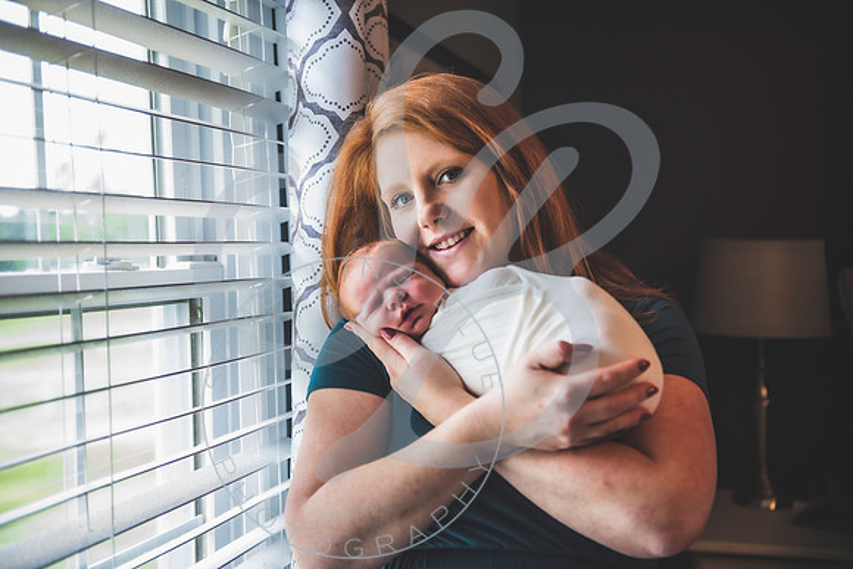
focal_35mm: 48
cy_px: 284
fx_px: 1138
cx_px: 426
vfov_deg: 28.1
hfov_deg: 41.1
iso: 320
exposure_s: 1/125
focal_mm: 48
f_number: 2.8
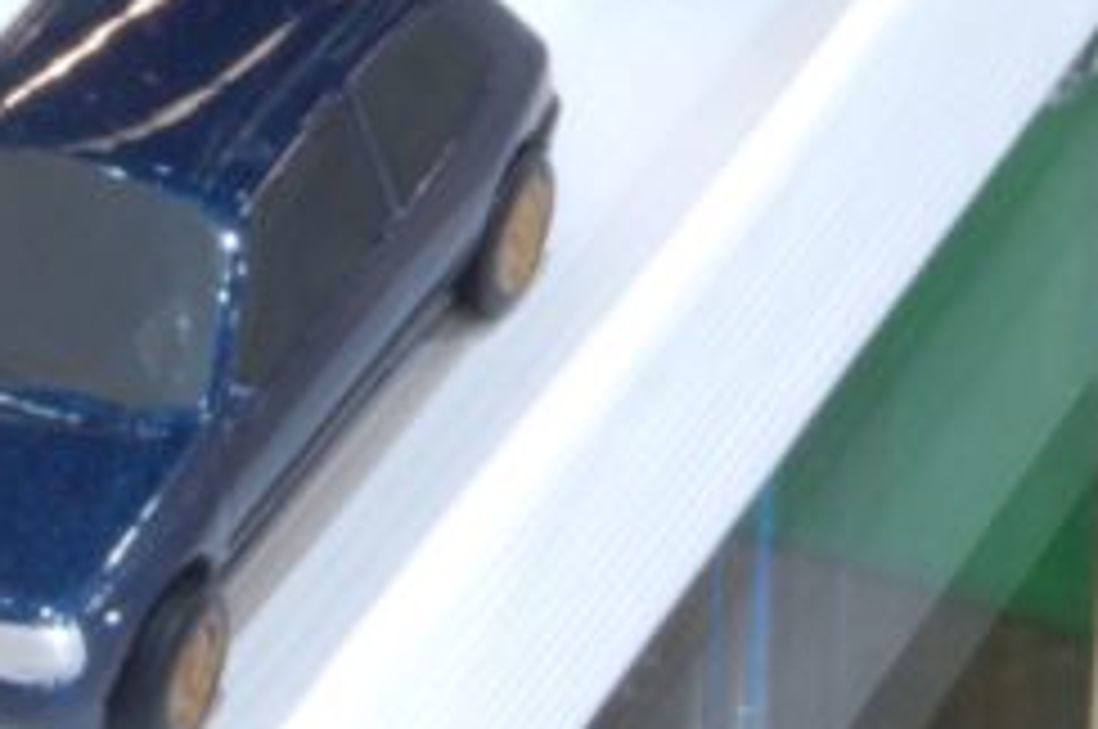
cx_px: 702
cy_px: -497
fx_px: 9991
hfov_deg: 6.3
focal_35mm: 328
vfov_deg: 4.1
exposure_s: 4
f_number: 36
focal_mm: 52
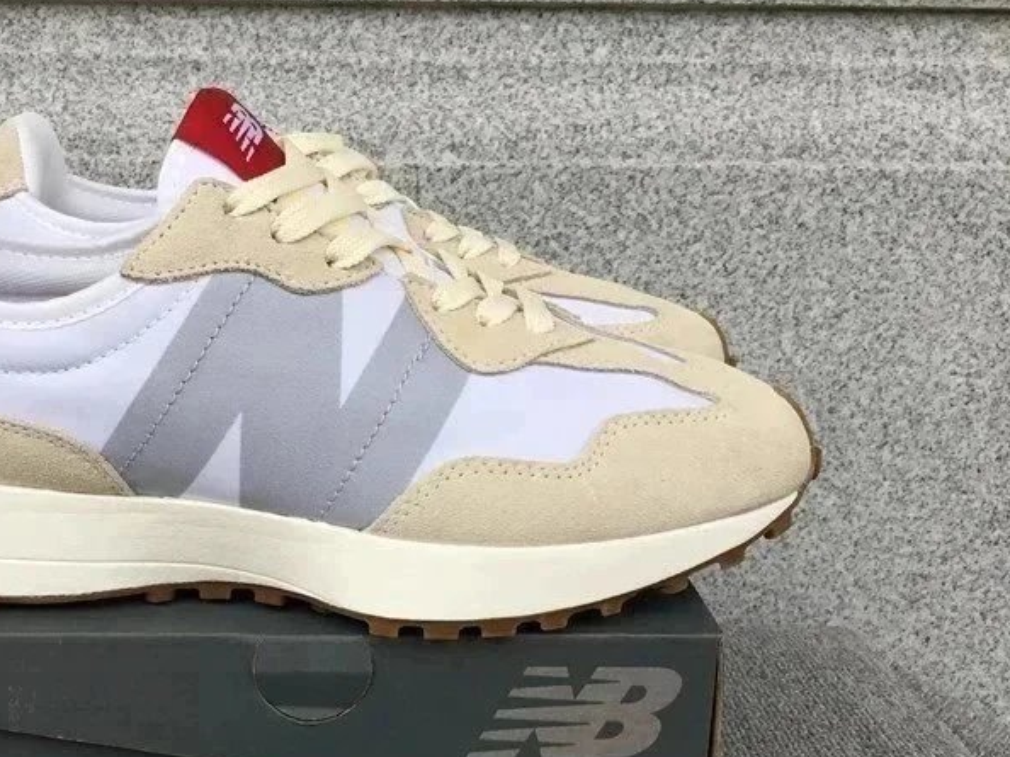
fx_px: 1371
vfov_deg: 30.6
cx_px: 311
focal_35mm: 47
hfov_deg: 39.8
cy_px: 511
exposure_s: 1/165
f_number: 2.4
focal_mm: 3.3
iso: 25
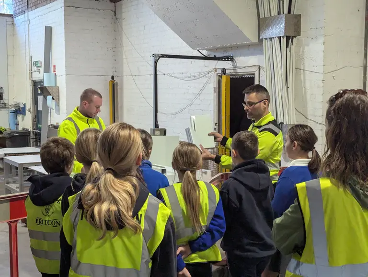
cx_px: 184
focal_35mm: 48
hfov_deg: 39.6
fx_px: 511
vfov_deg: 30.3
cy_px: 138
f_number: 1.85
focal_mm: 6.81
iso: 1102
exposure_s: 1/863
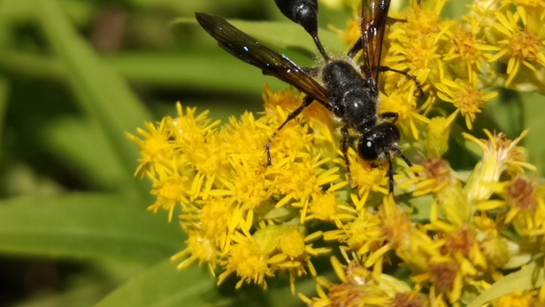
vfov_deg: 13.5
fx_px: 1287
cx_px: 234
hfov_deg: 23.9
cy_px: 26
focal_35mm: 89
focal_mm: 5.58
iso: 50
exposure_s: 1/2653
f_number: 1.8
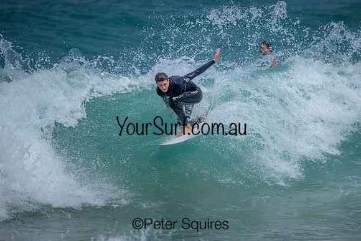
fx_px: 9777
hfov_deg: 2.1
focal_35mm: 975
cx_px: 220
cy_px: 104
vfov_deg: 1.4
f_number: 6.3
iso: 220
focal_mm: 800
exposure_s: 1/2500
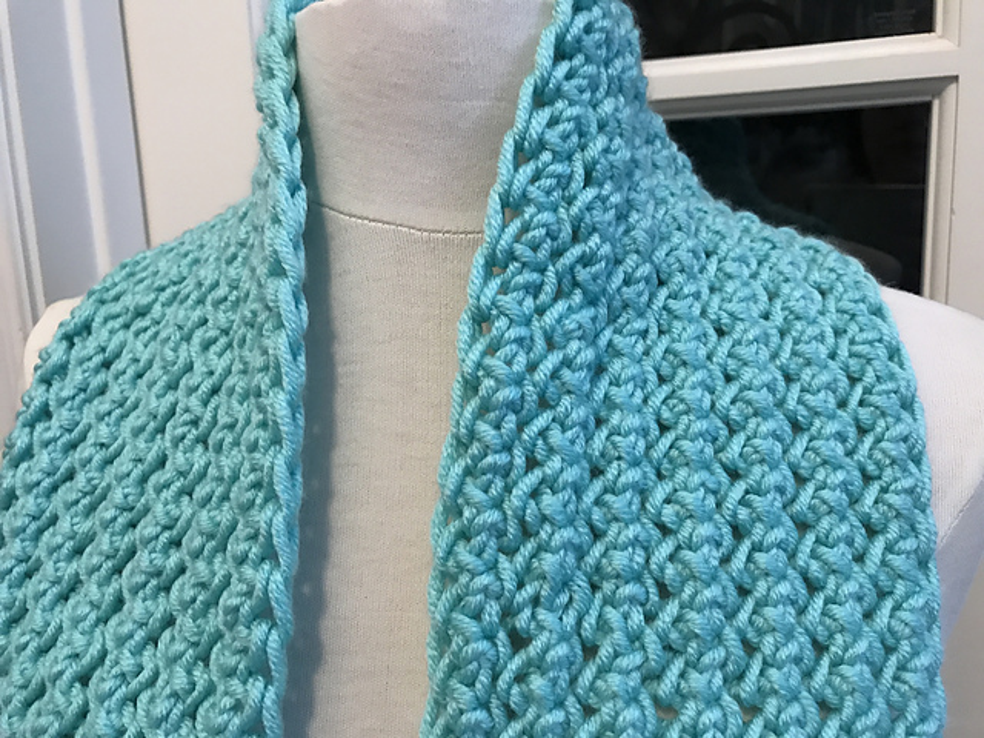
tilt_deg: -10.2
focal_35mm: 28
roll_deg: +1.7
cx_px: 492
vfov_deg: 49.7
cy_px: 369
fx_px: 796
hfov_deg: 63.4
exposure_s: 1/9
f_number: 1.8
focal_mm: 3.99
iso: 100
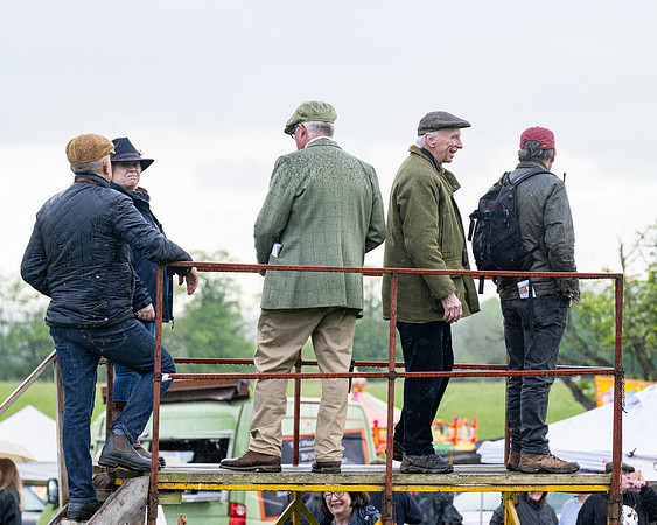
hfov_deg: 10.2
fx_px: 3693
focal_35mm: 190
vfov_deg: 8.1
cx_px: 333
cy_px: 244
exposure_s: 1/1250
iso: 1000
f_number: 4
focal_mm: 105
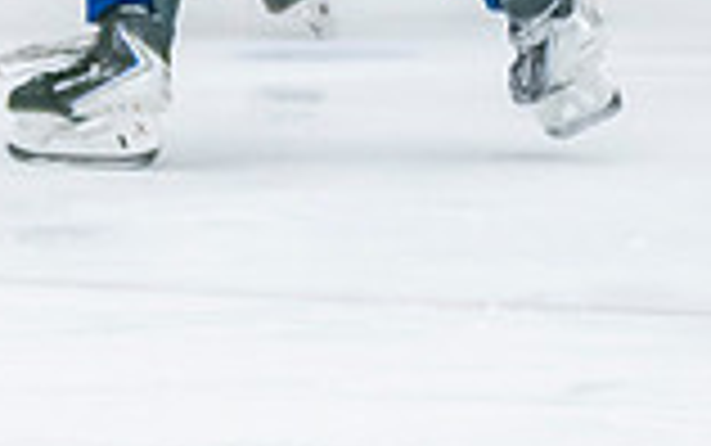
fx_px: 12604
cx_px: 147
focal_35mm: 650
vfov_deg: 2.0
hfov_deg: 3.2
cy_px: -219
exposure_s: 1/640
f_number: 2.8
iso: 2000
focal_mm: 88
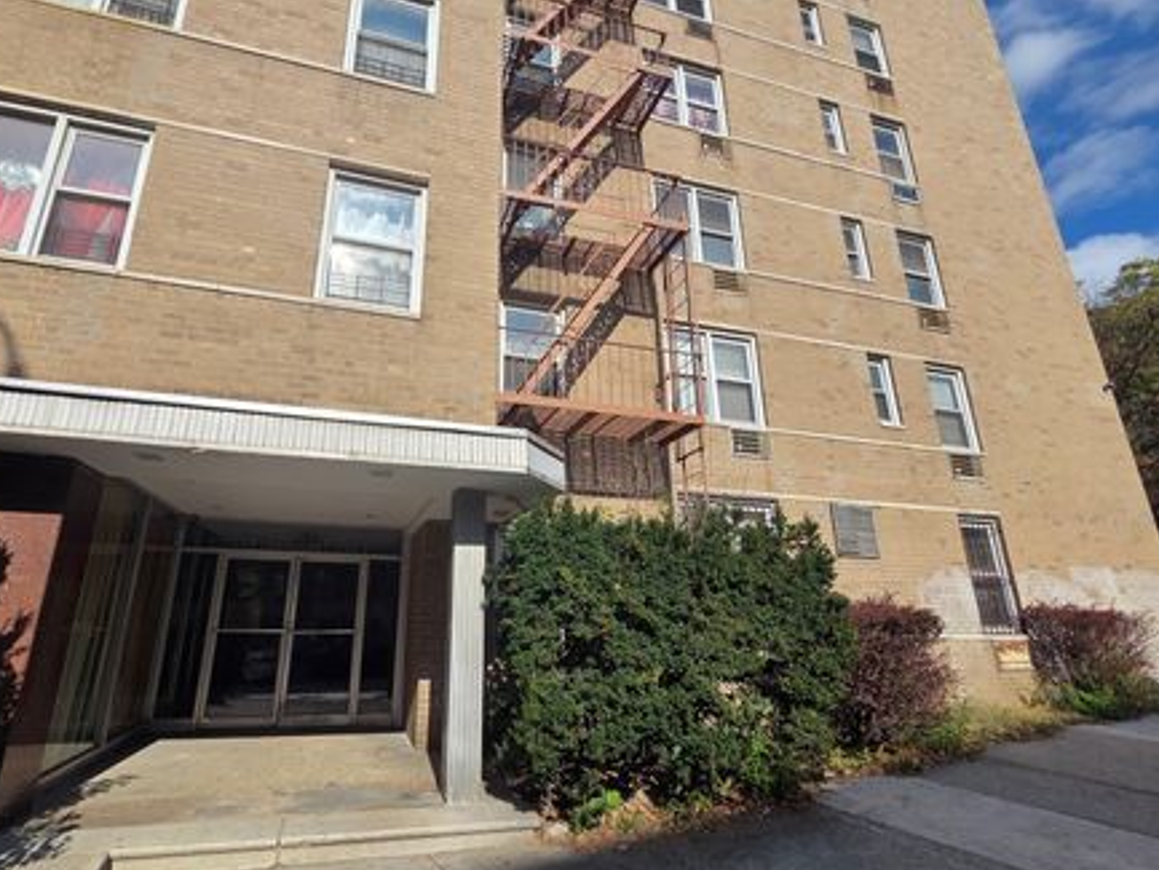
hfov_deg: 97.6
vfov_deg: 81.7
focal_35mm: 15
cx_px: 501
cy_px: 456
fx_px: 502
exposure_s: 1/2977
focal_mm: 2.2
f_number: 2.2
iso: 50
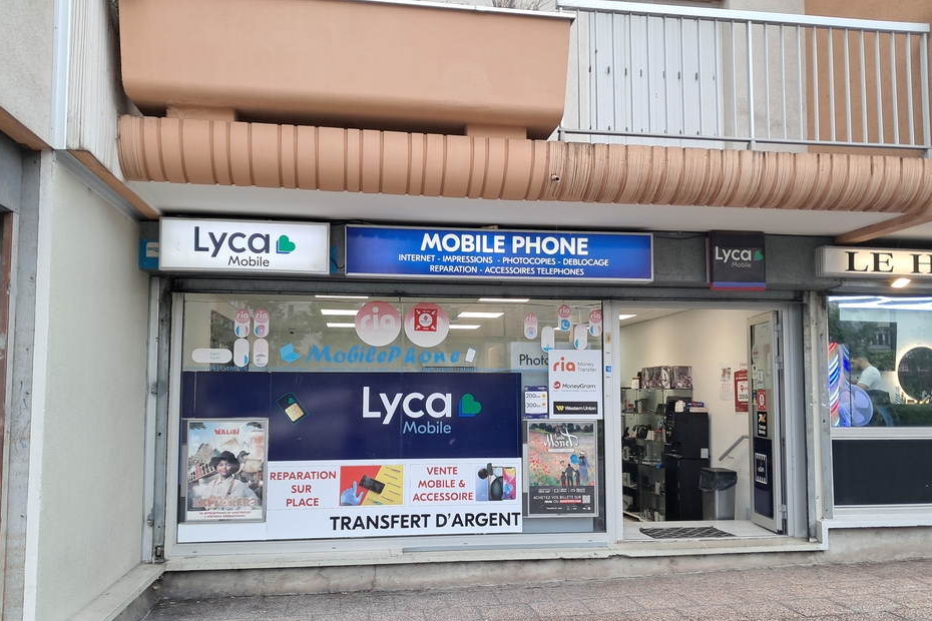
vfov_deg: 44.8
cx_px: 476
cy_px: 360
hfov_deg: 63.7
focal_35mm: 29
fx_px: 751
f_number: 1.8
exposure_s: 1/50
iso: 50
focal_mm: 4
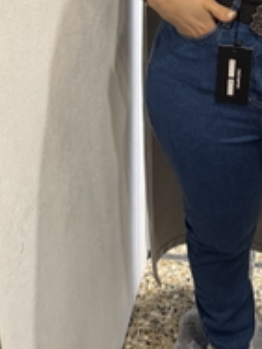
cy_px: -83
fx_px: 686
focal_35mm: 68
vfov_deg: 25.3
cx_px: 251
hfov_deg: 21.0
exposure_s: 1/50
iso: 800
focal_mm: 6.76
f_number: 1.78
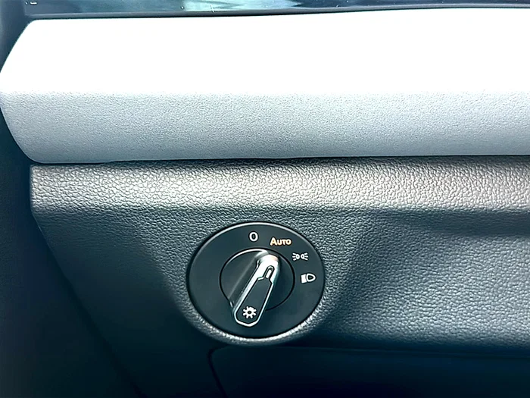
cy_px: 199
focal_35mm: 37
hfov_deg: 50.1
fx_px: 567
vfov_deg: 38.7
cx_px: 265
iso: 64
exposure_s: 1/62
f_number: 1.78
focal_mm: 6.86
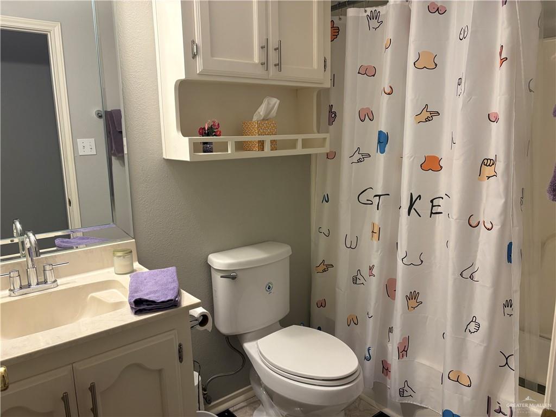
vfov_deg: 53.1
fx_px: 418
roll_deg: +1.7
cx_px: 278
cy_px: 208
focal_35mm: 26
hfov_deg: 67.3
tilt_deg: -10.6
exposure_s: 1/60
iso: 160
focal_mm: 5.96
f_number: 1.6
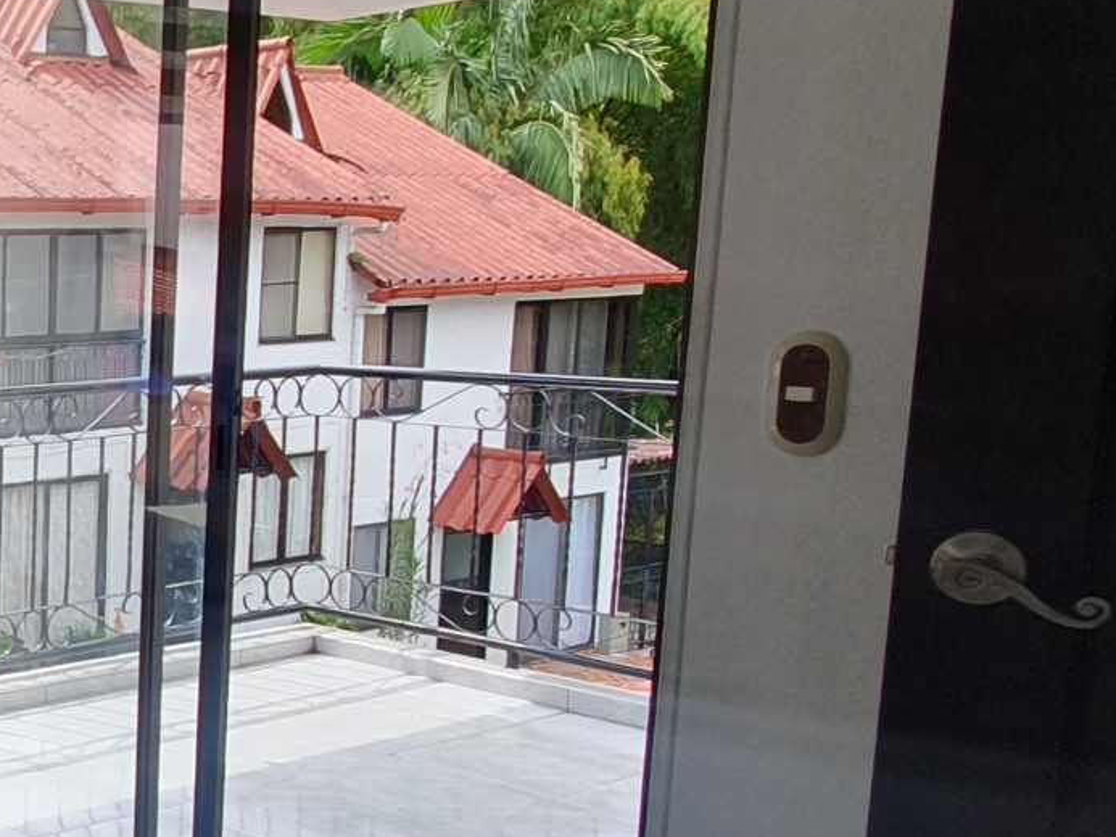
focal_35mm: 48
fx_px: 1548
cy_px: 470
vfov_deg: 30.2
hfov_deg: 29.1
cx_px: -453
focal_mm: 1.8
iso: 50
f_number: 2.2
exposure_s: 1/286
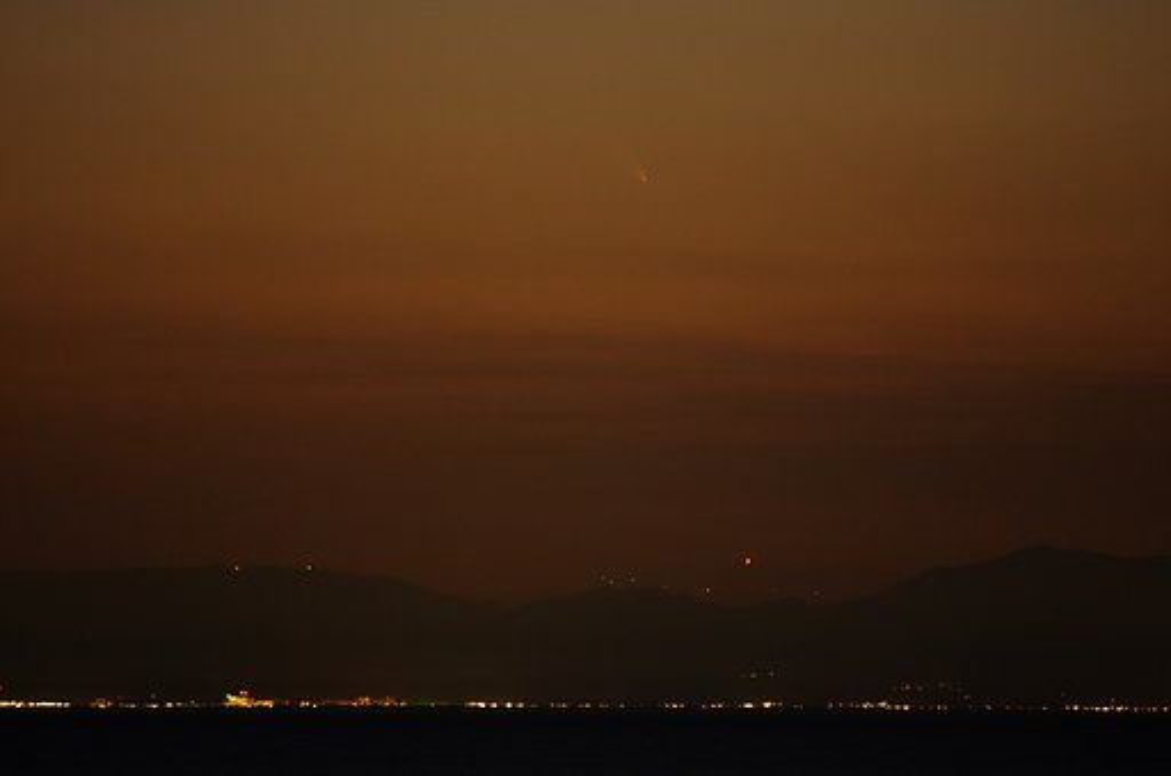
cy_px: 388
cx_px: 586
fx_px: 9737
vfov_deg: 4.6
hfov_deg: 6.9
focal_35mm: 300
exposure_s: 2
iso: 800
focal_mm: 200
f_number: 2.8
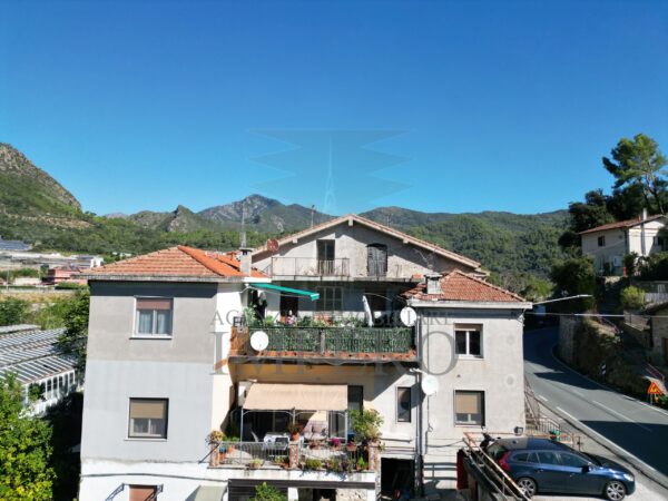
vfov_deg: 56.8
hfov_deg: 71.6
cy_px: 250
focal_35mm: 24
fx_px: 463
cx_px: 334
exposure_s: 1/3000
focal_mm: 6.72
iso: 150
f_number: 1.7
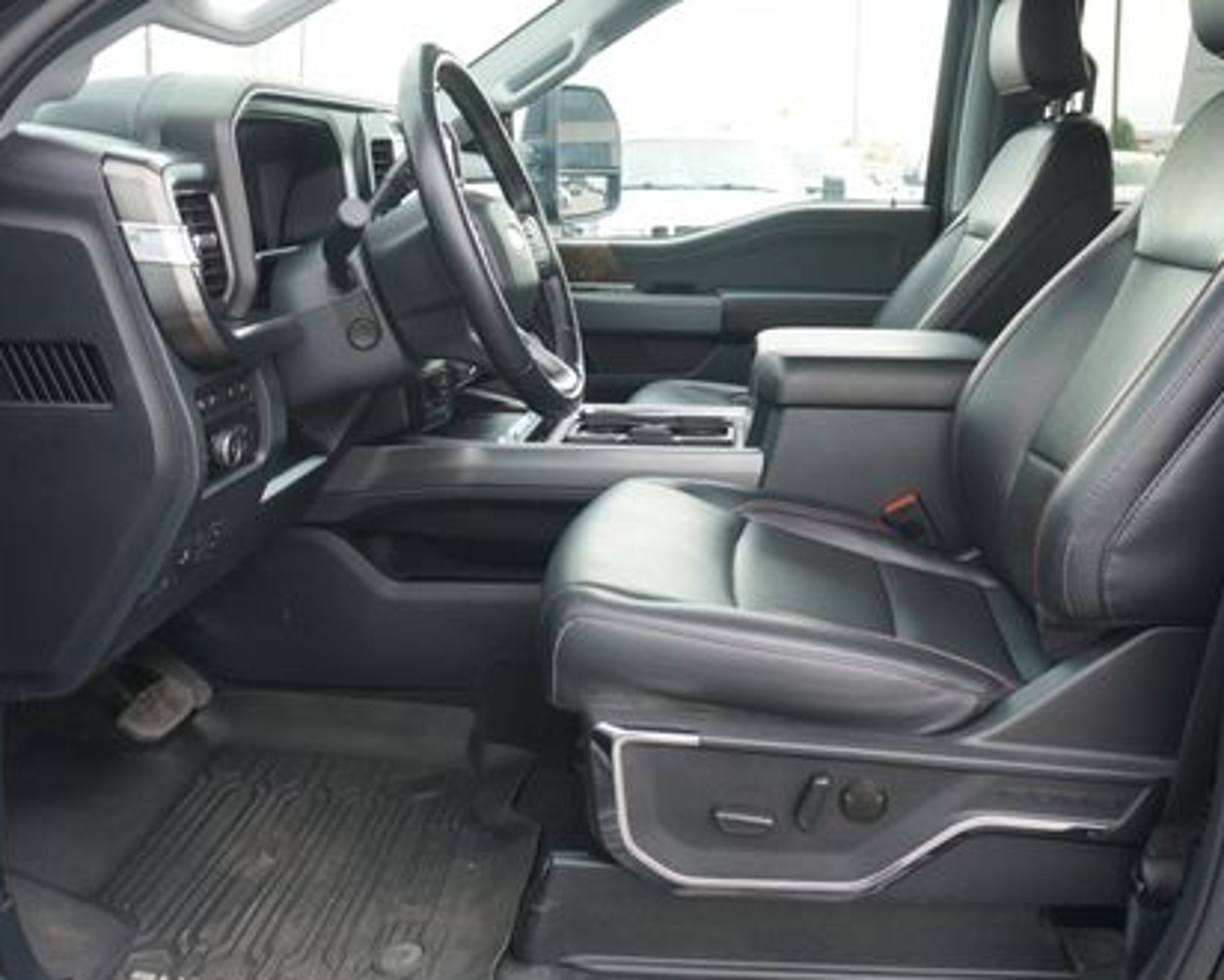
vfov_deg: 42.0
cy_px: 374
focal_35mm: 35
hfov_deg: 51.4
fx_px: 1268
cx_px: 683
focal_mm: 16
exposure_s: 1/80
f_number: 4.5
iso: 100
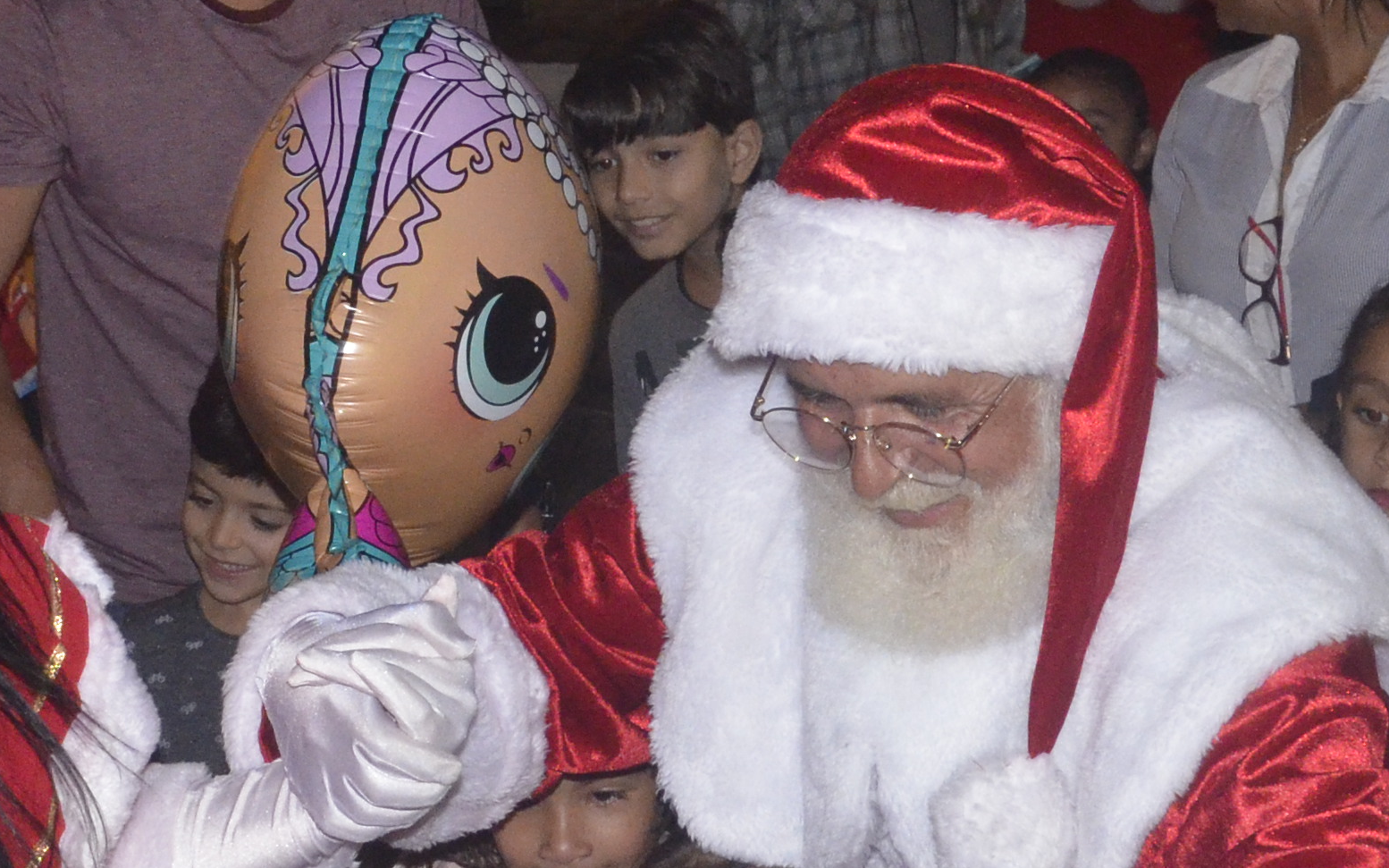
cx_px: 597
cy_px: 215
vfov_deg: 12.8
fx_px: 3846
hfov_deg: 20.5
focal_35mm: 102
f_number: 6.3
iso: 2500
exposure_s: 1/60
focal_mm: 21
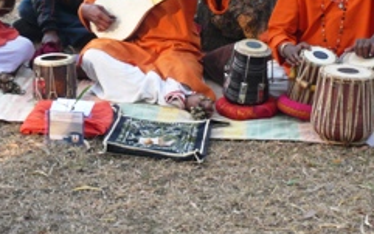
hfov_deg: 16.3
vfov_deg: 10.2
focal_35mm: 128
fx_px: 1306
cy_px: 48
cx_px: 131
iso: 100
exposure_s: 1/40
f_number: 4.5
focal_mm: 12
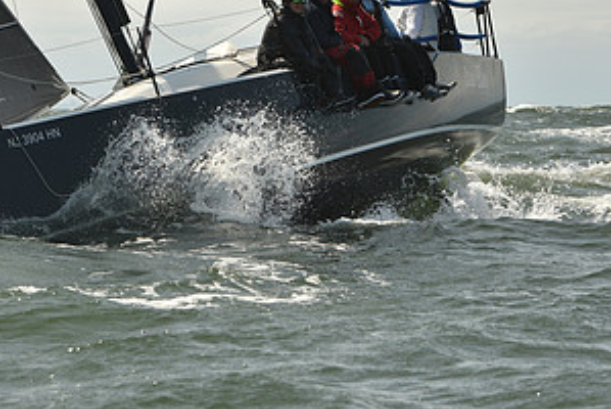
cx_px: 239
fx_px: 3686
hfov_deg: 9.5
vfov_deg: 6.3
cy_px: 26
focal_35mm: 217
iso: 250
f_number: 9
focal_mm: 112
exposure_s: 1/800
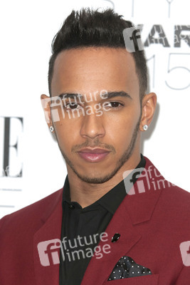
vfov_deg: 10.5
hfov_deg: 7.0
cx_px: 95
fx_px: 1542
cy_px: 142
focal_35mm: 195
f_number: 5.6
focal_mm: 130
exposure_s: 1/250
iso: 400
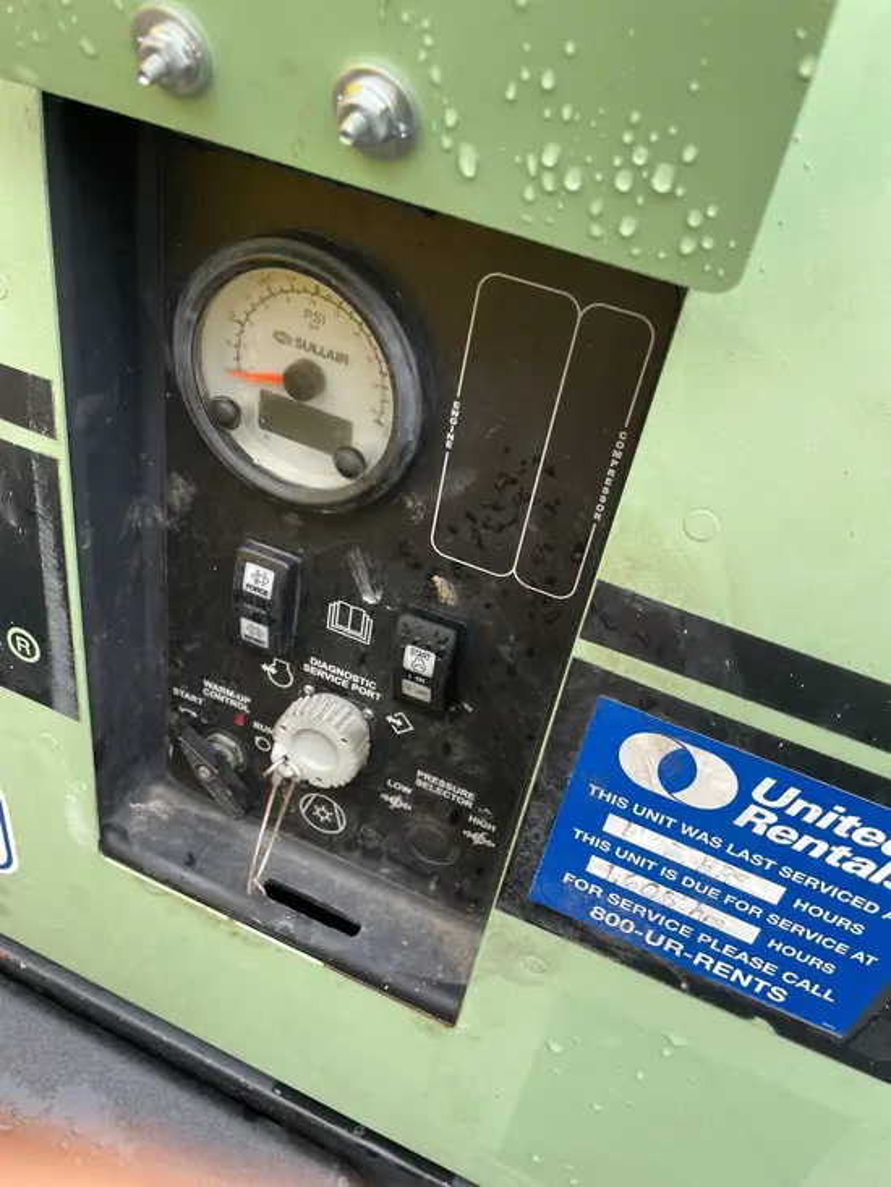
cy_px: 594
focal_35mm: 26
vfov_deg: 67.3
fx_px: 892
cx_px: 446
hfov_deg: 53.1
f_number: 1.6
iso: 32
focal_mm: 4.2
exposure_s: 1/126
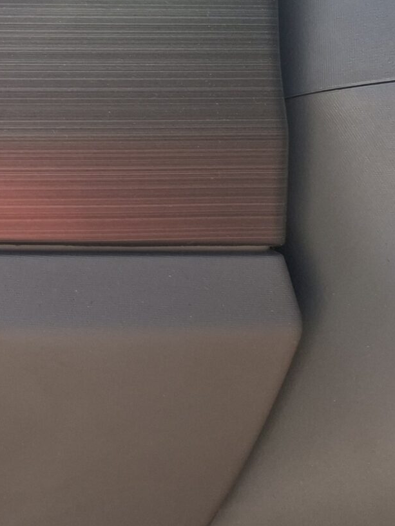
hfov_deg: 15.9
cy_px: 48
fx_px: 1096
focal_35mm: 72
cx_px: -398
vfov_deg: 26.1
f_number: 1.8
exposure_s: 1/164
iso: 50
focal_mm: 5.54
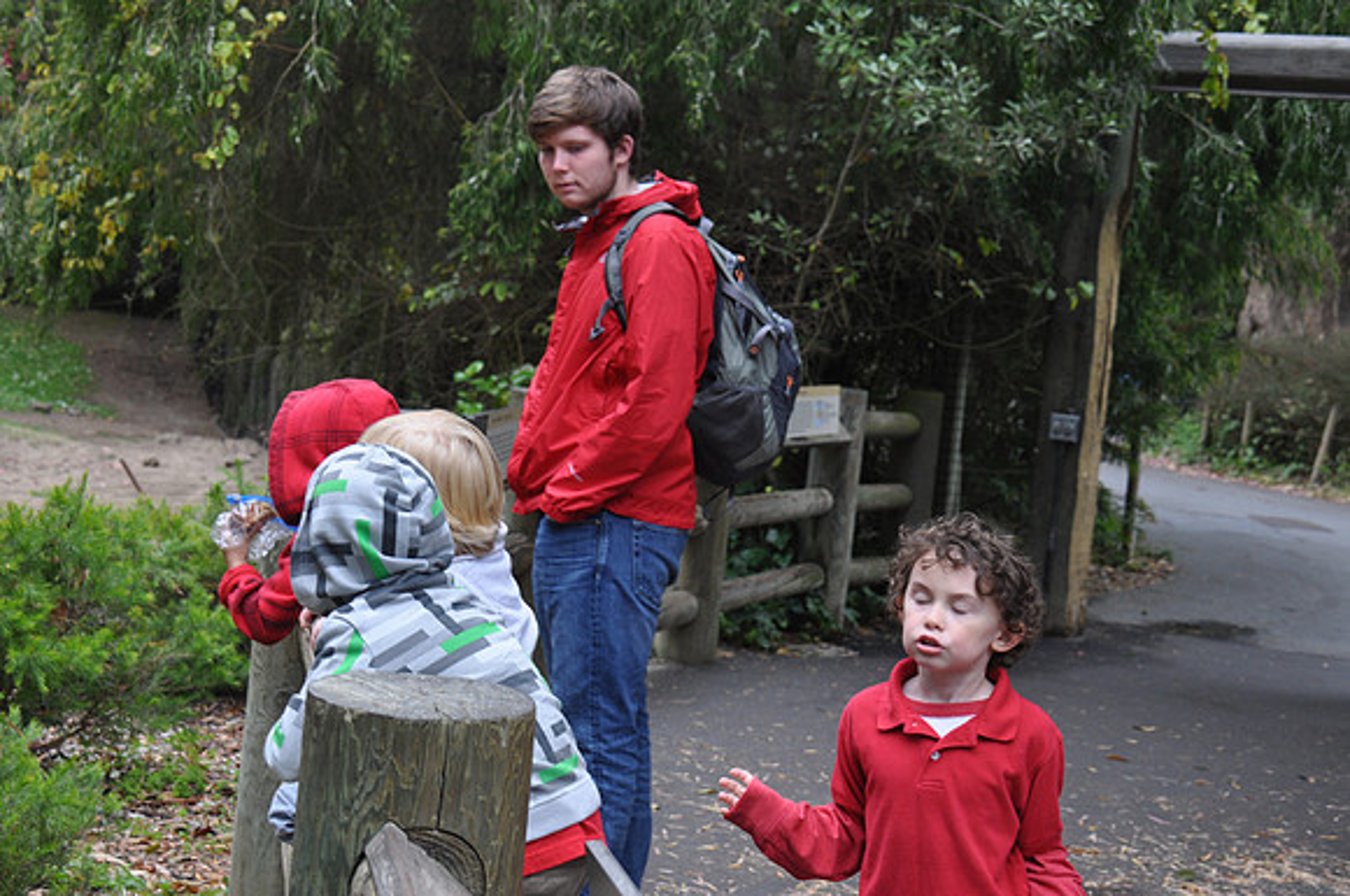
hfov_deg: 30.6
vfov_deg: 20.6
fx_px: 2472
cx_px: 675
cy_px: 448
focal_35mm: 66
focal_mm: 44
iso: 320
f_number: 7.1
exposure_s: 1/160
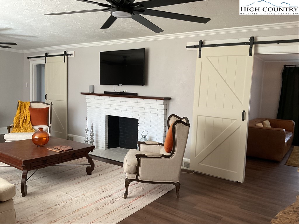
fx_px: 250
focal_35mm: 29
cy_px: 112
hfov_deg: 61.7
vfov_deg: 48.2
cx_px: 150
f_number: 1.8
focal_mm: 3
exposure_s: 1/60
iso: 80
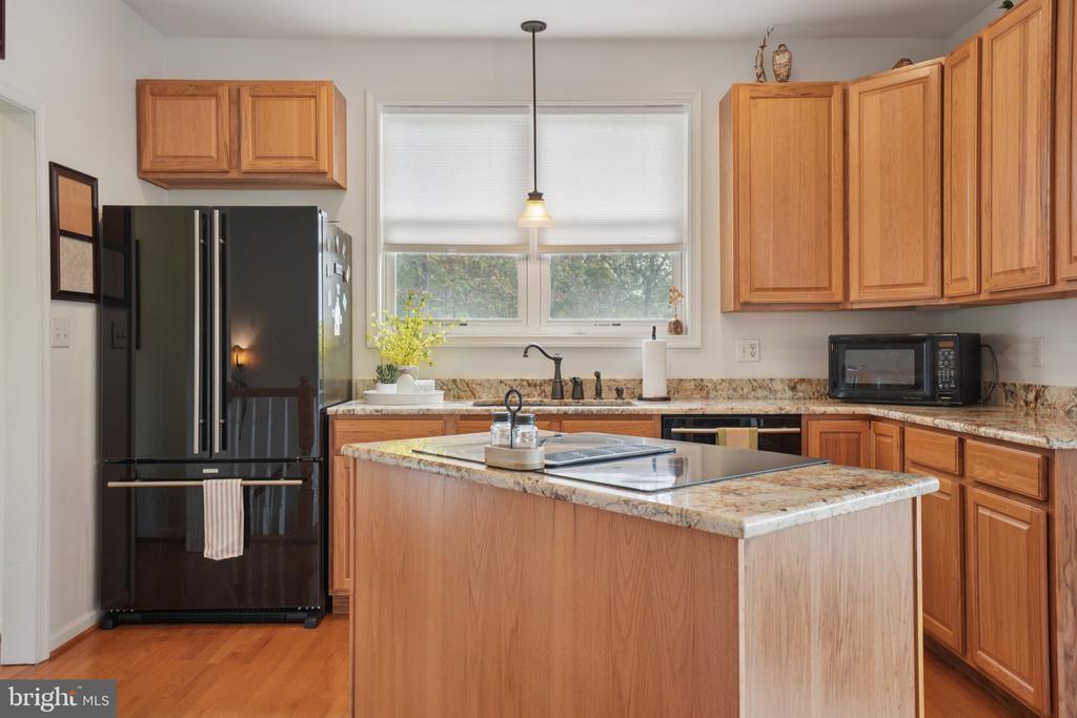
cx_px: 538
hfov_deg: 67.4
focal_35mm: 27
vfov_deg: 47.9
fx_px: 808
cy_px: 359
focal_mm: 18
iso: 100
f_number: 7.1
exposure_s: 1/6
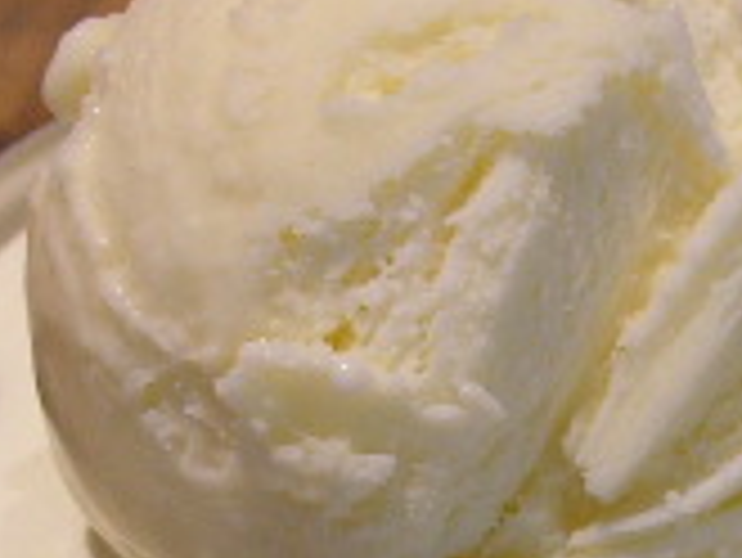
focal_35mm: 147
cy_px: 634
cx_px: 603
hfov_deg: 13.4
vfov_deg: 10.0
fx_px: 3153
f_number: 3.5
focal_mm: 5.8
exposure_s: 1/19.1
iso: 100
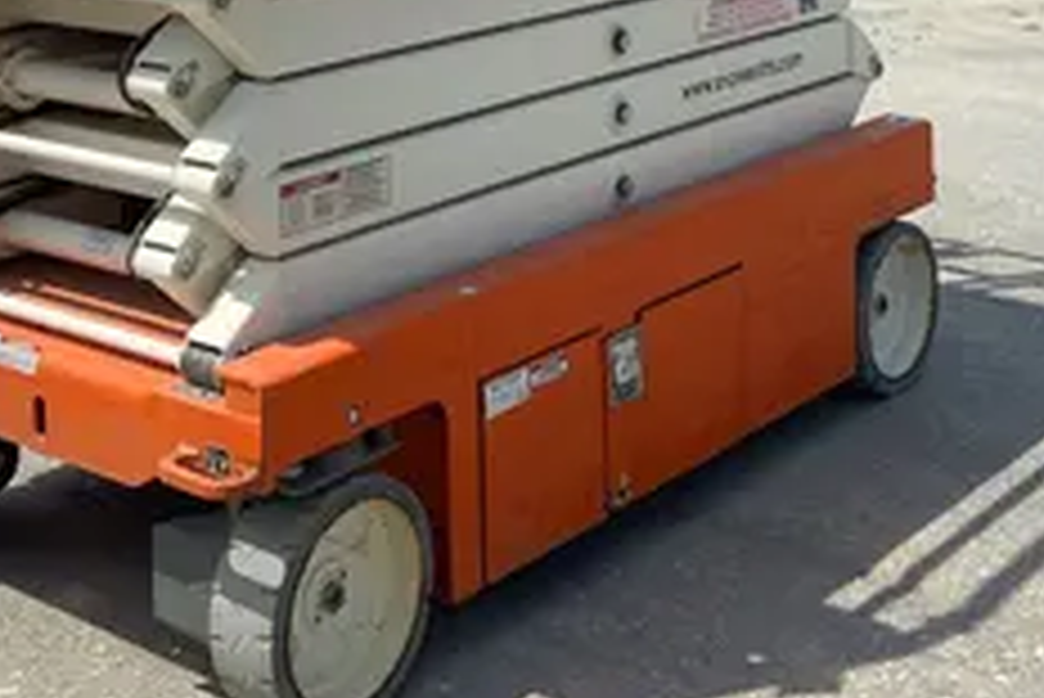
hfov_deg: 31.3
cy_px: -110
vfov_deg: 20.1
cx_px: 418
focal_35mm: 64
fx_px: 1857
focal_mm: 4.25
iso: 32
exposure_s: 1/5025
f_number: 1.8
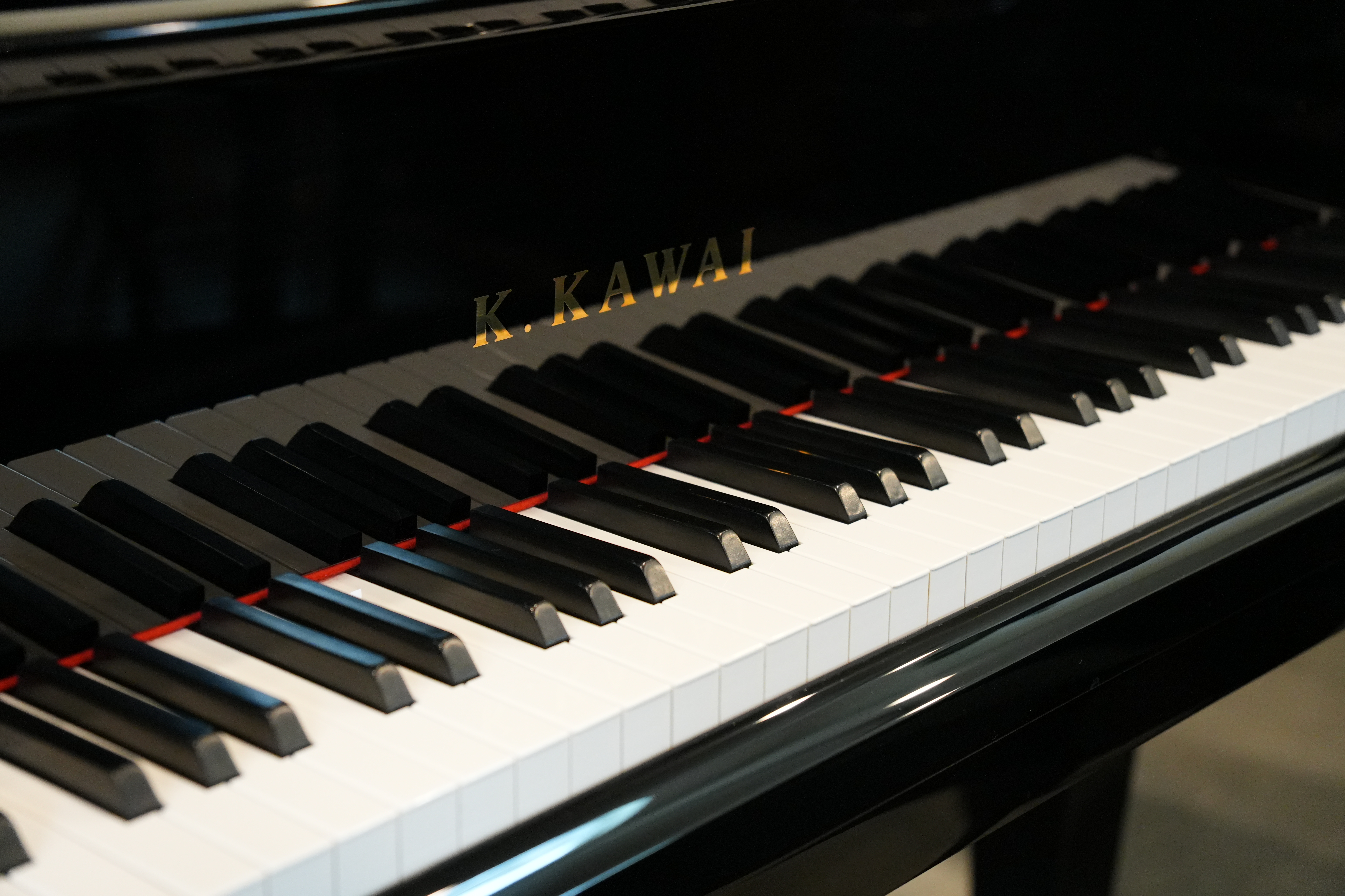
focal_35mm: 64
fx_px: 2410
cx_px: 672
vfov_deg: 21.1
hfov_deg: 31.2
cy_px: 448
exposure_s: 1/160
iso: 2500
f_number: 2.8
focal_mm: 43
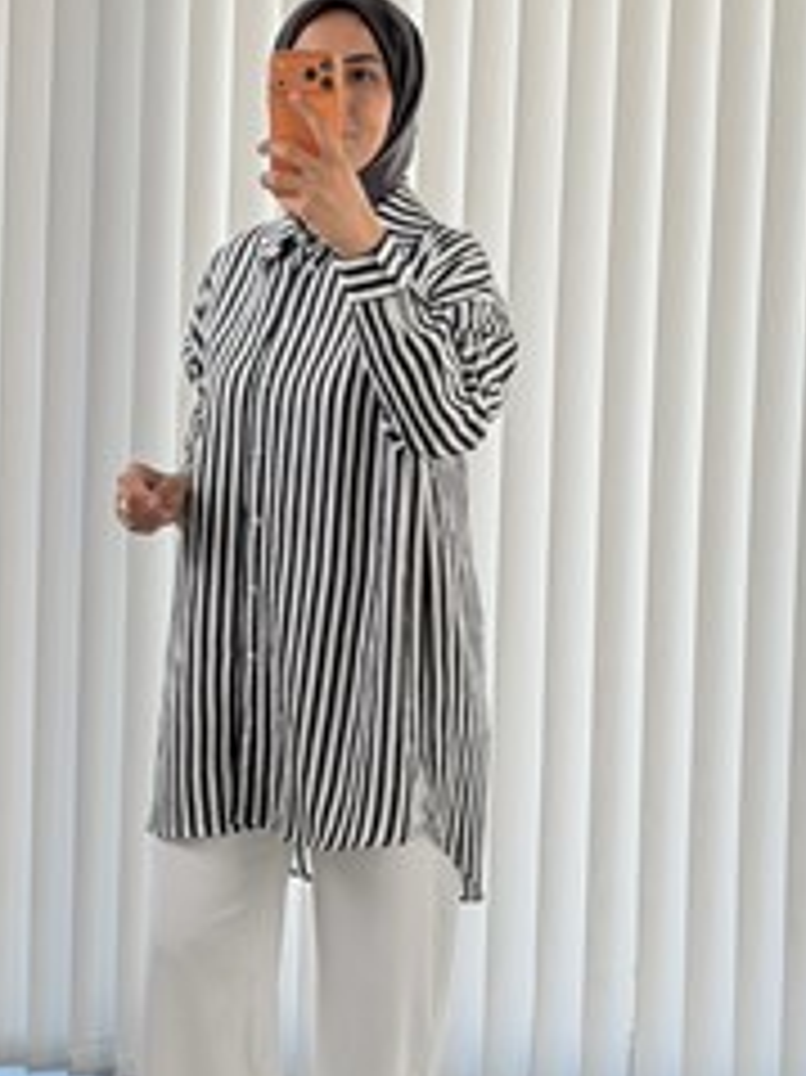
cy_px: 543
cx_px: 297
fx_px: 2579
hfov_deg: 17.7
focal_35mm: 83
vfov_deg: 23.6
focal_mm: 6.76
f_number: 1.78
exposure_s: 1/398
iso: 64
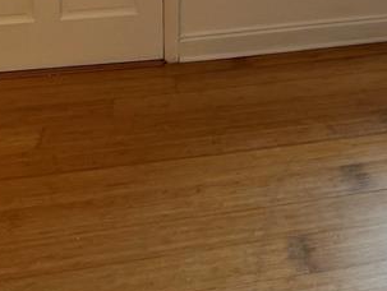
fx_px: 907
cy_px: -140
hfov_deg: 22.4
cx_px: 451
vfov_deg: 16.7
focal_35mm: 81
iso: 160
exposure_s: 1/120
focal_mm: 6.86
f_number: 1.78
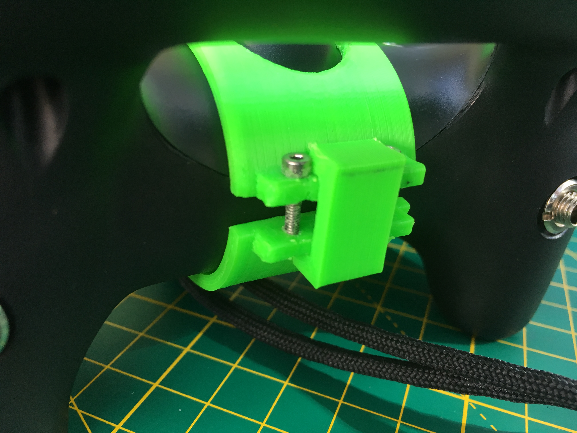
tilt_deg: -25.8
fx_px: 483
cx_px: 288
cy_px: 216
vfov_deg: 48.2
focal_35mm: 29
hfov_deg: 61.7
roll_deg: -5.4
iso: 80
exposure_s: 1/33
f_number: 2.2
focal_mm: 4.15
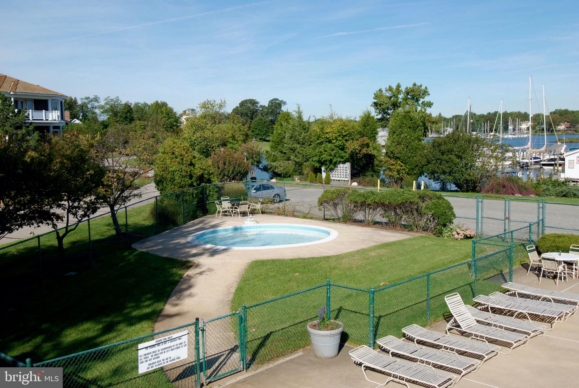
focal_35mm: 36
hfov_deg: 53.1
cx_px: 290
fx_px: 580
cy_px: 194
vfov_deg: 37.0
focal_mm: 24
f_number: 7.1
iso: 100
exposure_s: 1/200
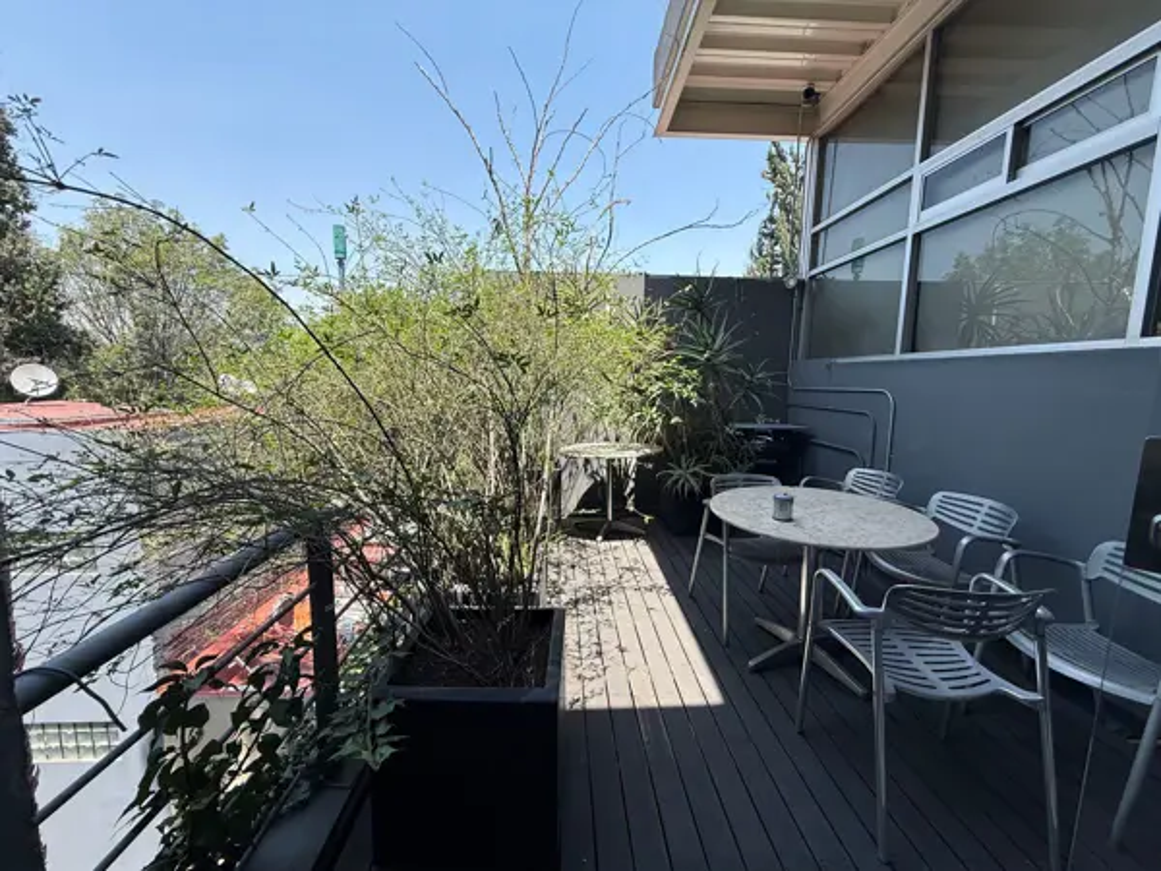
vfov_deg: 85.7
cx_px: 580
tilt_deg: -6.4
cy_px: 436
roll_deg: -0.3
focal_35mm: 14
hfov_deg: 102.1
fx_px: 470
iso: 64
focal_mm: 2.22
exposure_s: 1/590
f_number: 2.2
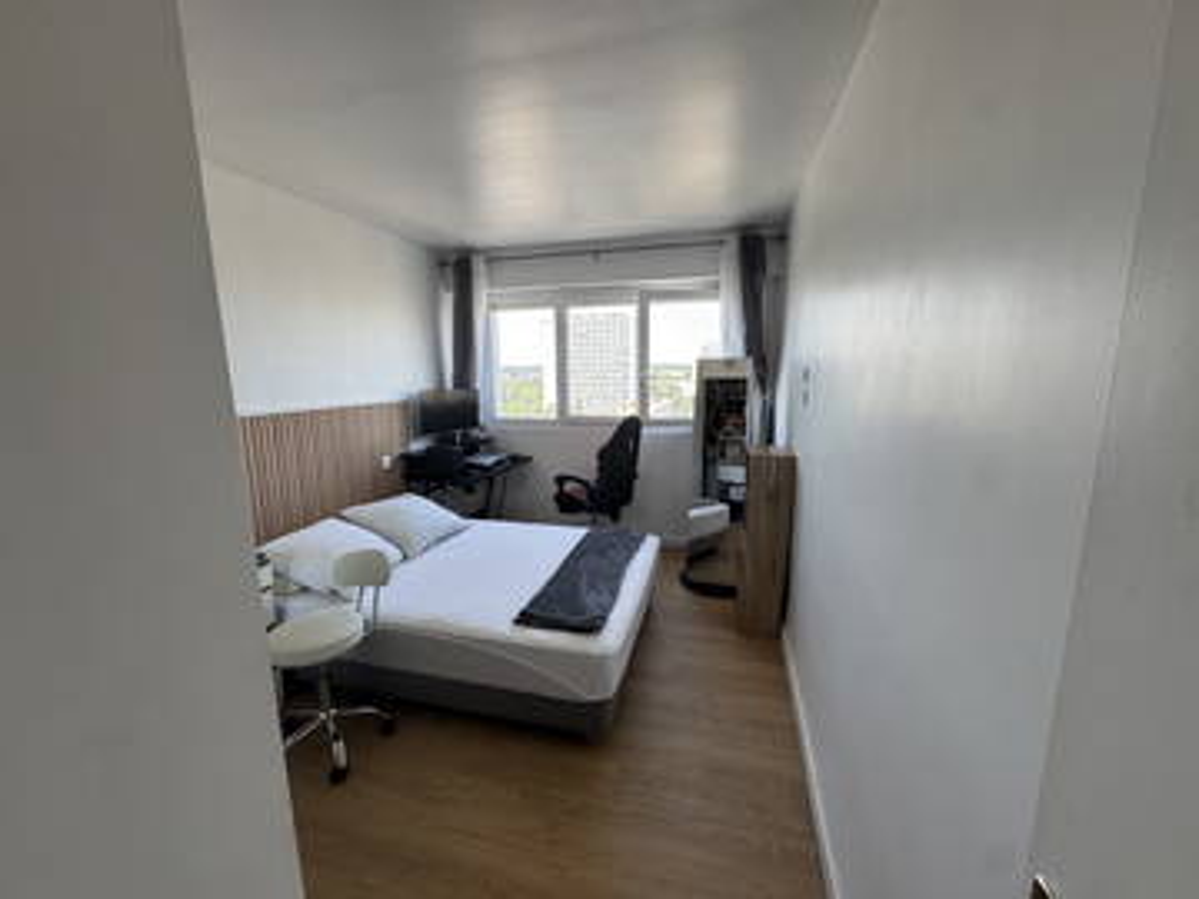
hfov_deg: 102.1
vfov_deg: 85.7
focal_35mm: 14
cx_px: 600
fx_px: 485
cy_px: 450
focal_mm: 2.22
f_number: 2.2
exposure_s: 1/121
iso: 64
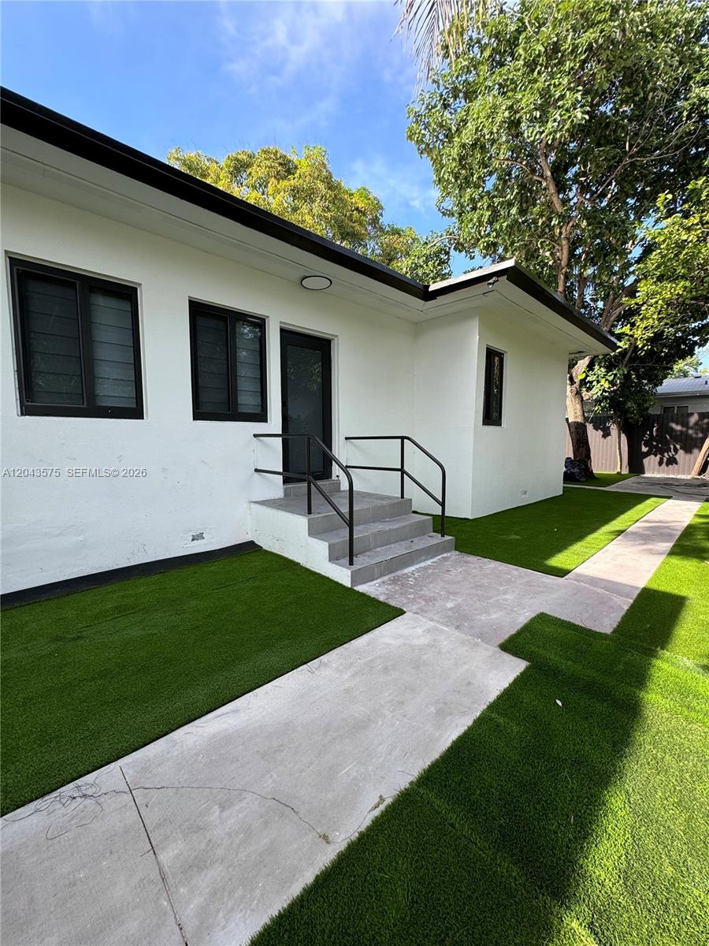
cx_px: 354
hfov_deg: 85.7
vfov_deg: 102.1
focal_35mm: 14
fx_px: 382
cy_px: 473
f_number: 2.2
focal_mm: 2.22
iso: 40
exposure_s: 1/235
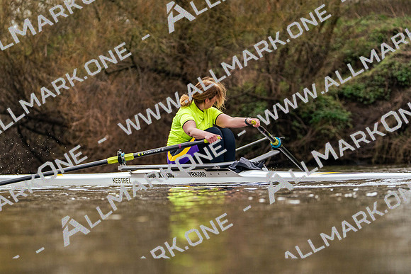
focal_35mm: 300
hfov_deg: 6.9
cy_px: 137
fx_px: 3426
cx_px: 206
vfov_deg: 4.6
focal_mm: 300
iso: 2500
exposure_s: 1/2000
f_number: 6.3
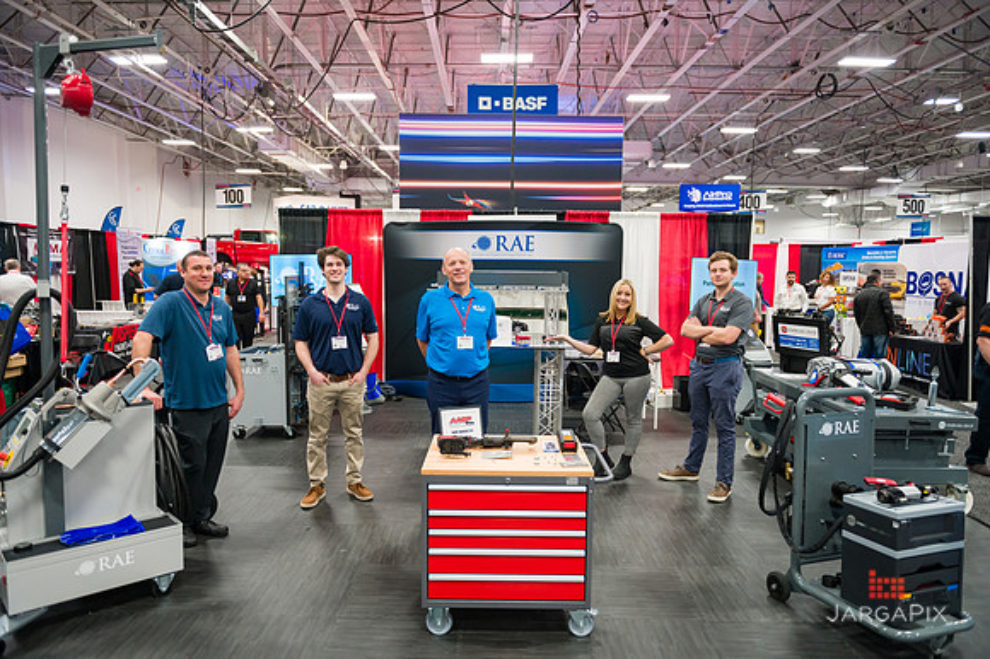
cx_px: 495
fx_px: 660
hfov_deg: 73.8
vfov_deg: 53.1
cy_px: 330
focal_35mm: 24
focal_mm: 24
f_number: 3.2
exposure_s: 1/320
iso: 3200
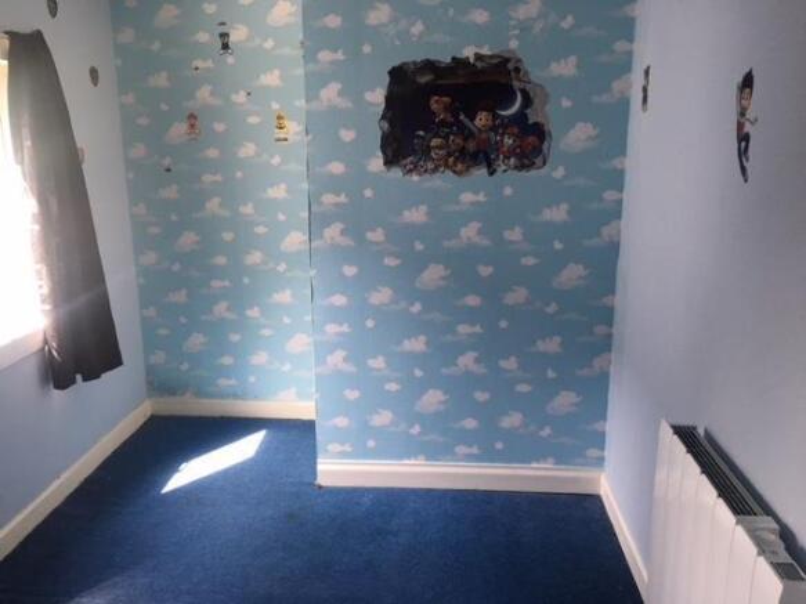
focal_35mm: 29
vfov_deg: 48.2
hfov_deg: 61.7
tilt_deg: -13.5
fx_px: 675
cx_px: 403
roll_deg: +0.2
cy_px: 302
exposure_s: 1/33
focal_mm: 4.15
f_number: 2.2
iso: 50
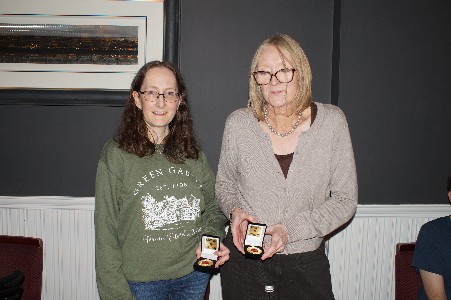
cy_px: 150
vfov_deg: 36.8
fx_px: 451
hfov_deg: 53.2
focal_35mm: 36
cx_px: 226
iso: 200
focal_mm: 24
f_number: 5.6
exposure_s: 1/60
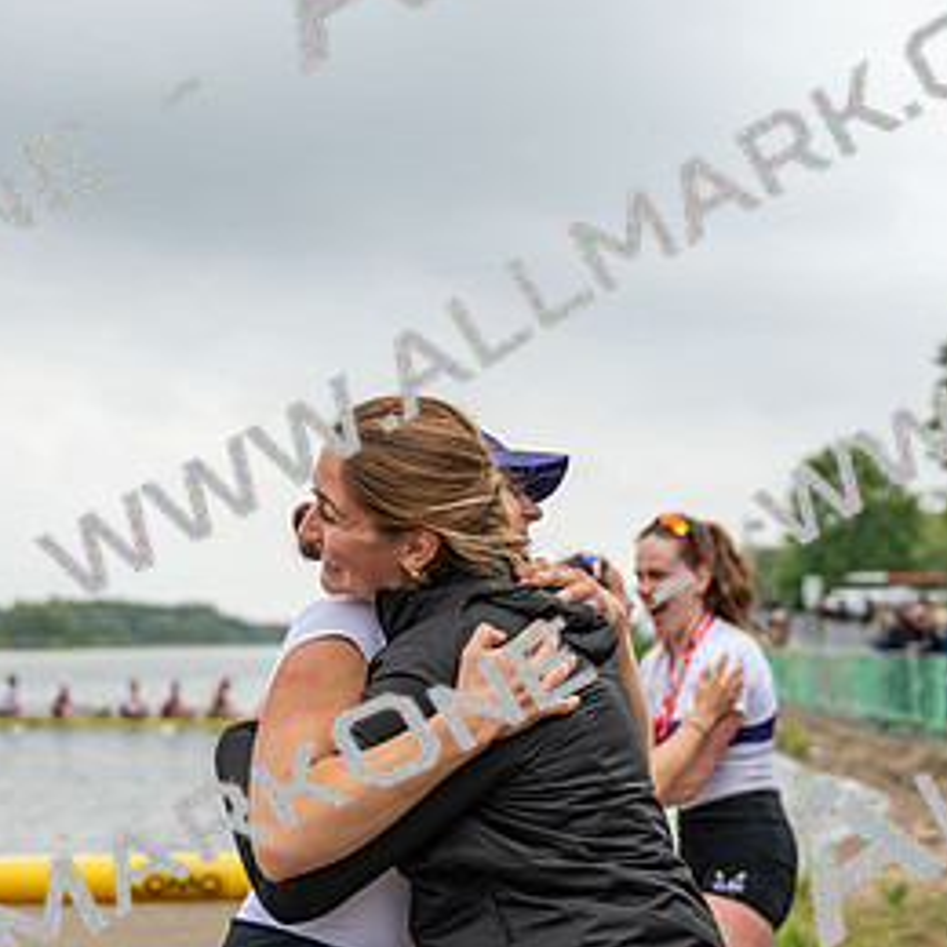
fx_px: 2755
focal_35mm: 89
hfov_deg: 19.5
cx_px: 488
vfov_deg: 19.5
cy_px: 606
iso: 64
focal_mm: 47
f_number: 2.8
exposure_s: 1/640
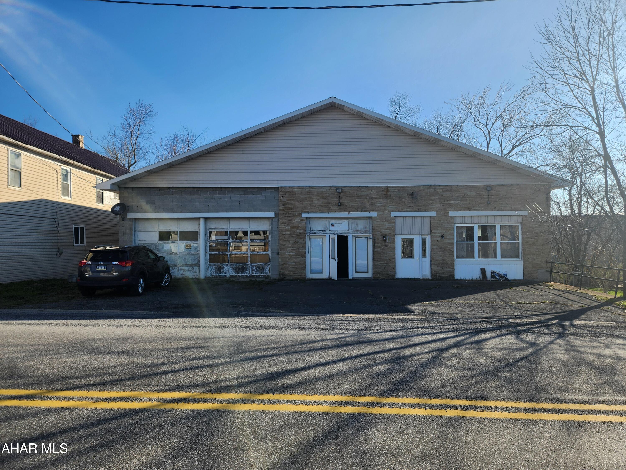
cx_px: 313
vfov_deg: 58.9
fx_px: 416
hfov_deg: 73.9
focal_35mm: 23
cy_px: 235
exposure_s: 1/1269
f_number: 1.8
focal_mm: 5.4
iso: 20
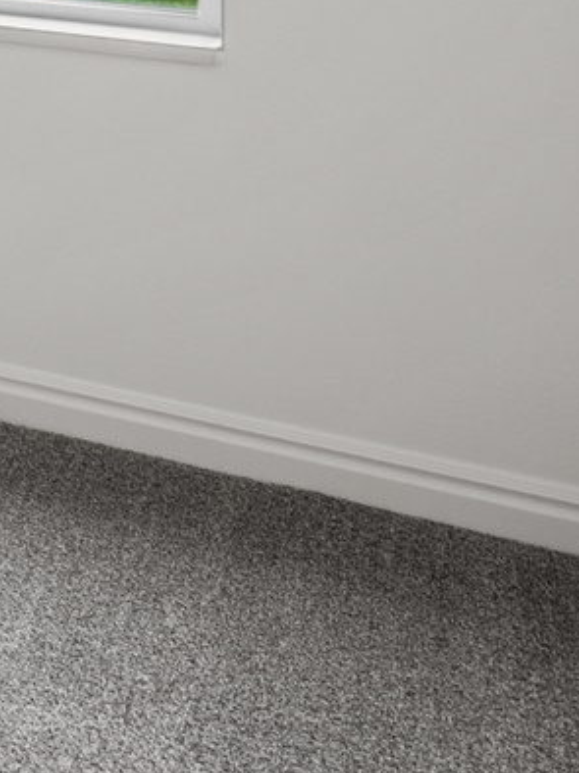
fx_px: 1730
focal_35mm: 78
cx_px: -948
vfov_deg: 22.0
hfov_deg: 12.7
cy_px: -299
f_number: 8
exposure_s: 1/6
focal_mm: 15.5
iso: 500
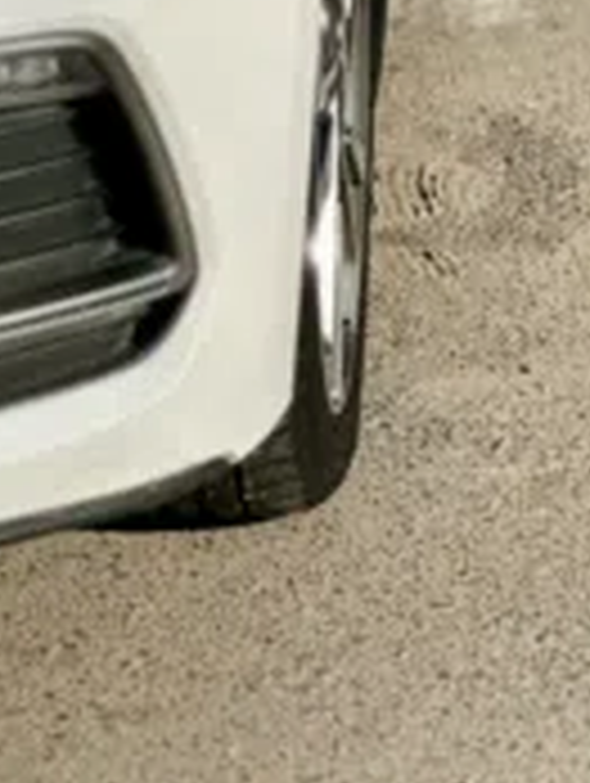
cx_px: -72
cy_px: -385
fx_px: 5350
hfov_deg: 6.3
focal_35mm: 236
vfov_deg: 8.2
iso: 32
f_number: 2.8
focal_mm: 9
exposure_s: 1/2481
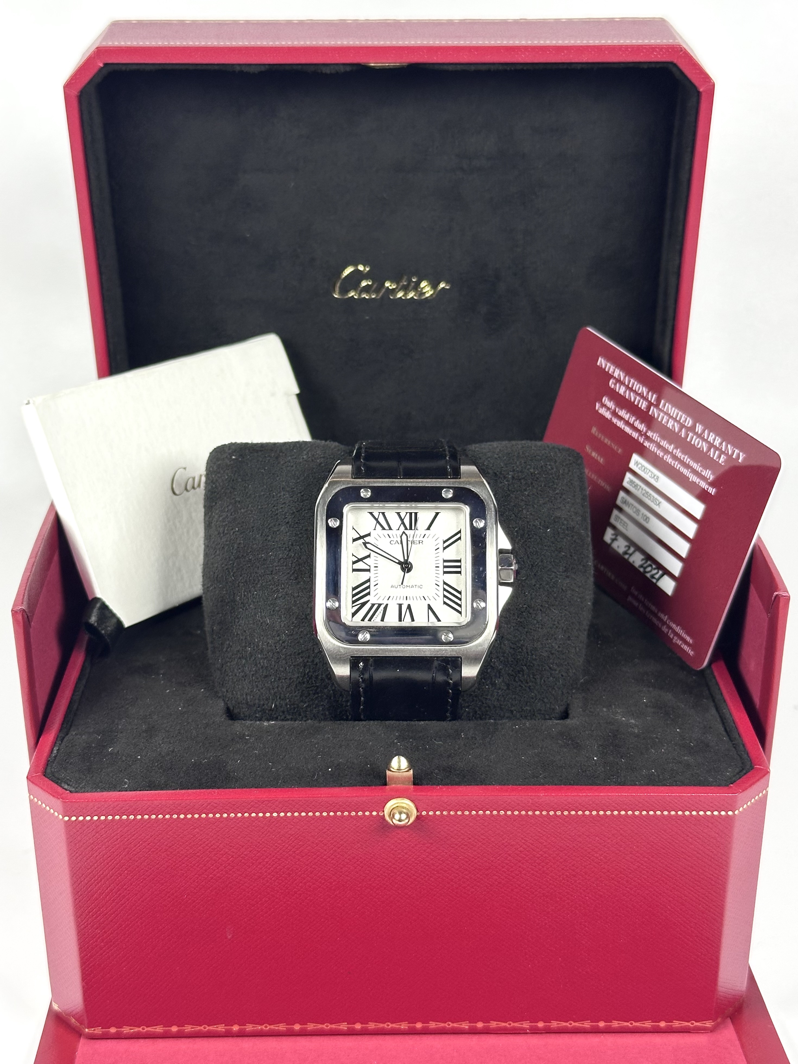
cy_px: 532
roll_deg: -2.4
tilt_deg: -25.4
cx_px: 399
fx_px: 1475
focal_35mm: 48
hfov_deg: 30.3
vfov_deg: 39.7
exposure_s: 1/60
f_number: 1.78
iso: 125
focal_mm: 6.86
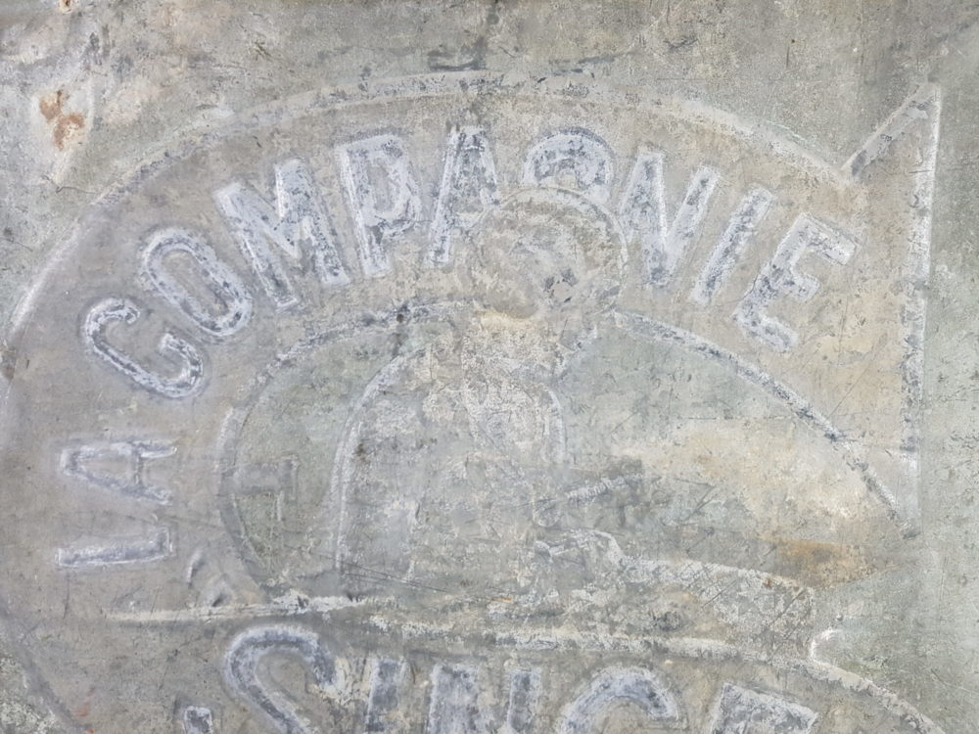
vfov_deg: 53.1
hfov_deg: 67.3
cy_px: 367
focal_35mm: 26
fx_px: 735
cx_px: 490
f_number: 1.7
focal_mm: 4.2
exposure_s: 1/50
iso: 125
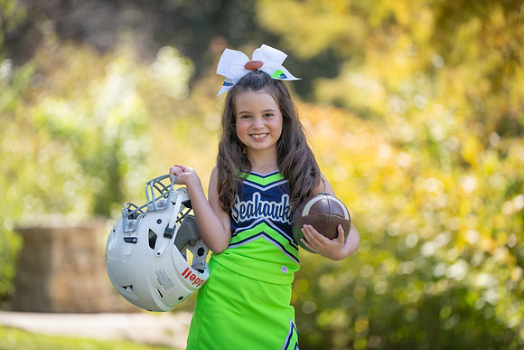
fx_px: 2475
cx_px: 262
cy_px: 175
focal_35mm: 170
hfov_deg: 12.1
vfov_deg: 8.1
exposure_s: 1/400
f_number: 2.8
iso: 100
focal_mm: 170
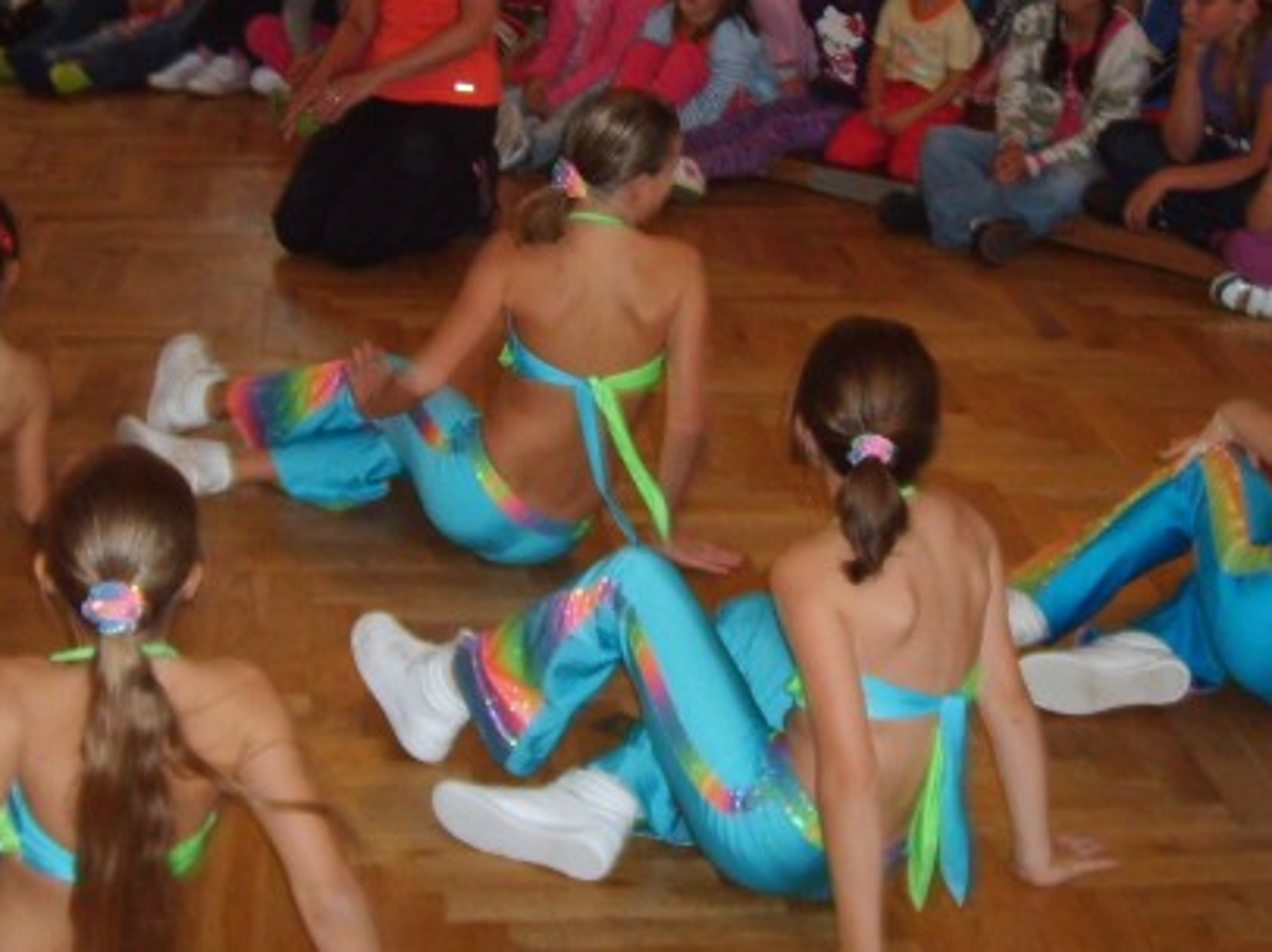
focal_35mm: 69
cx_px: 649
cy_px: 348
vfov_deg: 21.2
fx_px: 2534
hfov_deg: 28.2
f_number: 2.8
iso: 140
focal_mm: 5.8
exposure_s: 1/45
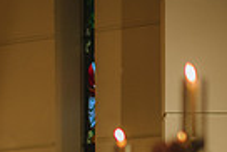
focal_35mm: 363
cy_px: 206
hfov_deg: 5.6
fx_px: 2291
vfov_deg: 3.8
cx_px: -110
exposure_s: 1/250
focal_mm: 85
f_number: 1.6
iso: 1000
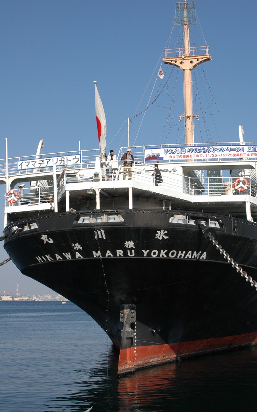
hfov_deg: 23.3
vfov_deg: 36.6
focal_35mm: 56
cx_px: 135
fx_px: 622
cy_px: 203
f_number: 10
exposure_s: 1/400
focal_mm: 35
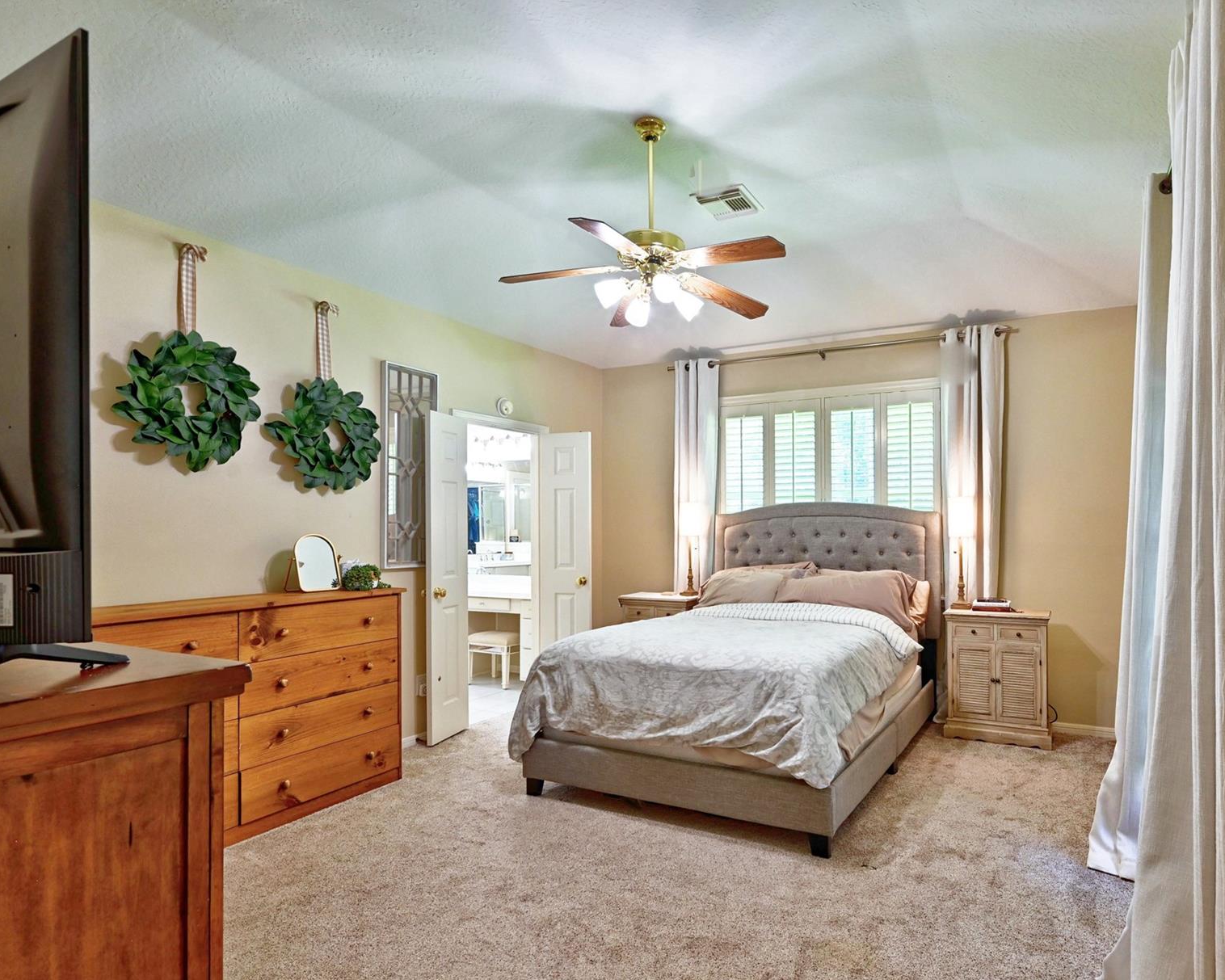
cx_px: 734
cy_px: 524
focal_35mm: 20
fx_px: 712
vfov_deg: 69.0
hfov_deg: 80.5
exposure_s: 1/5
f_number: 8
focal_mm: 15.5
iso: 400
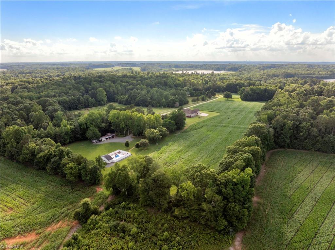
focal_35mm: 24
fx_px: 232
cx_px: 168
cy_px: 125
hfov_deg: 71.6
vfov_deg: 56.7
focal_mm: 12.29
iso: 400
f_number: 7.1
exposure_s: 1/120
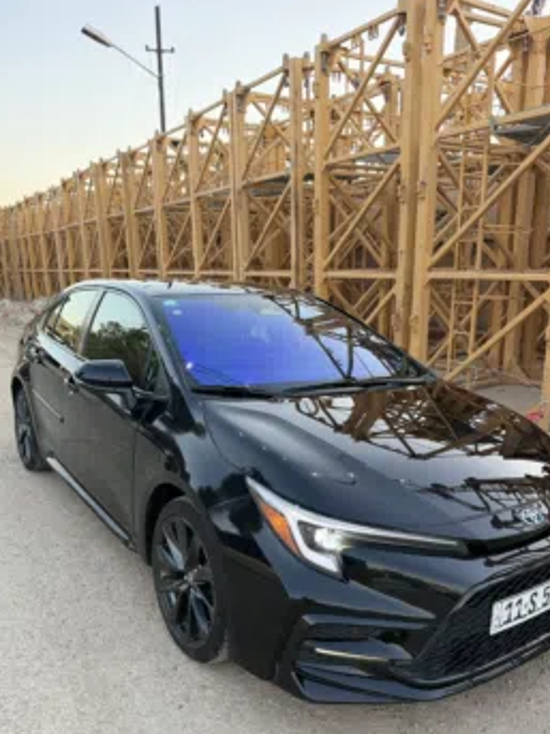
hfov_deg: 49.7
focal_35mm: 28
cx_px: 278
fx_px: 594
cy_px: 419
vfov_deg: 63.2
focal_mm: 6.76
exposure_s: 1/100
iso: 200
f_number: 1.78
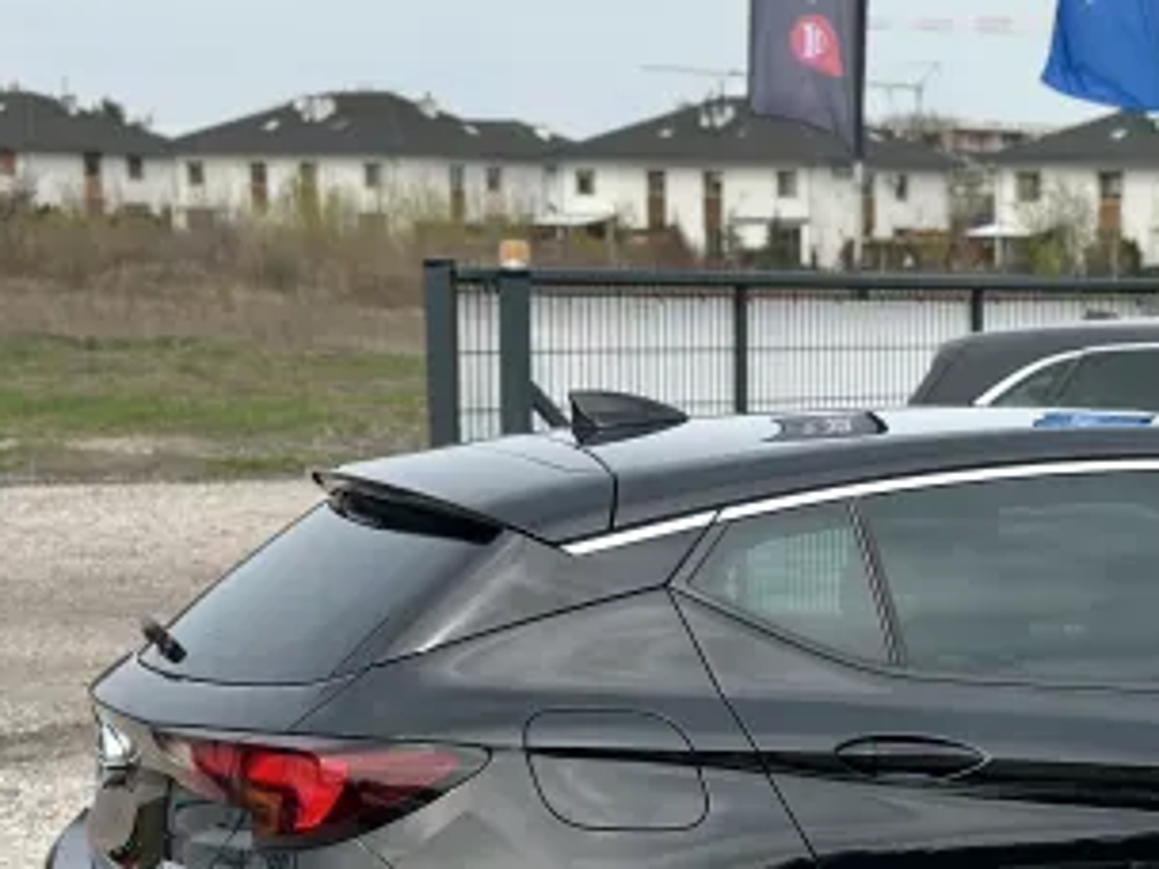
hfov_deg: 18.9
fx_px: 3382
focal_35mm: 101
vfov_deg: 14.5
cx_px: 1151
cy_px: 747
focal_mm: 6.86
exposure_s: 1/3597
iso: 80
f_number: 1.78
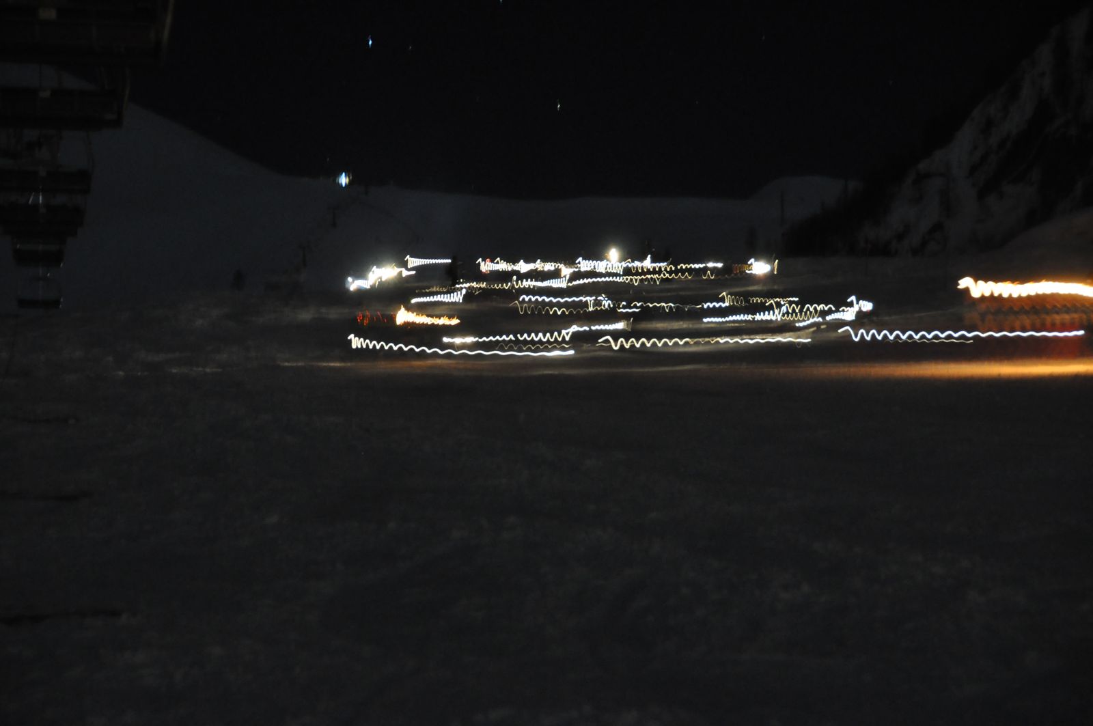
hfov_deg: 16.7
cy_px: 363
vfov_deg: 11.1
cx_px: 546
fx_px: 3730
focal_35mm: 123
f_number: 5
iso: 1600
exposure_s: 2.5
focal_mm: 82
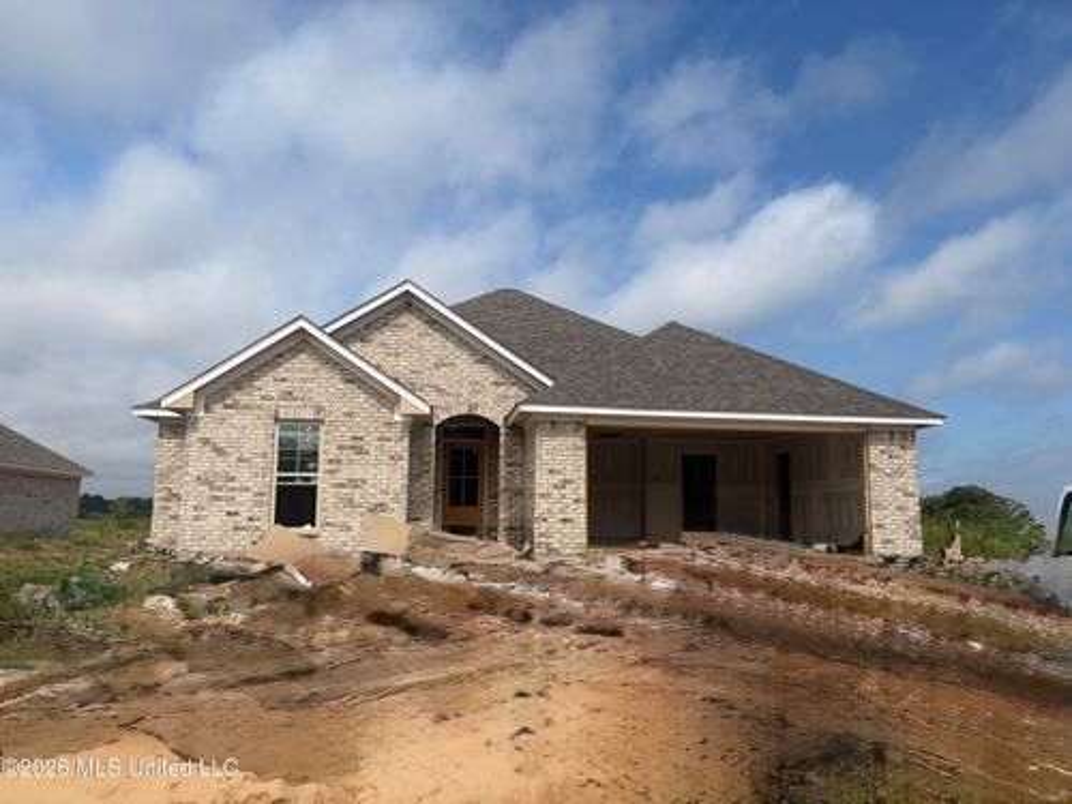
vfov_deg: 53.1
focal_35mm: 26
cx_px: 536
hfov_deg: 67.3
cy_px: 402
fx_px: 805
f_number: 1.6
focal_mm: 5.96
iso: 64
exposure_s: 1/6993
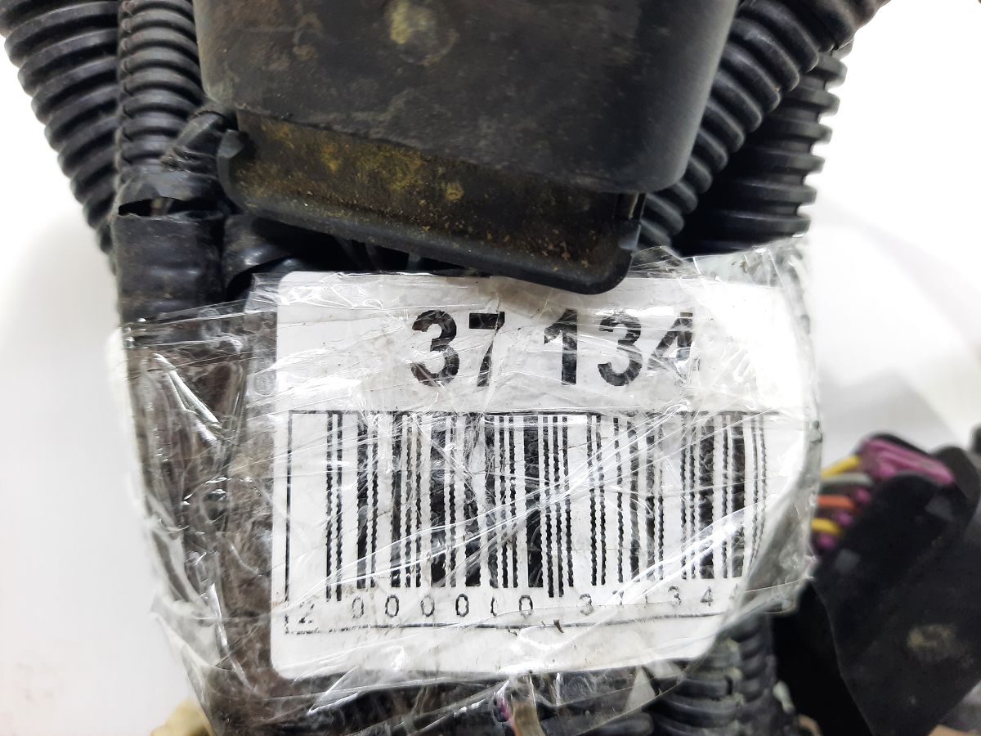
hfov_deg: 69.4
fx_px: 708
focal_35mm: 25
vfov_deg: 54.9
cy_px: 368
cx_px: 490
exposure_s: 1/50
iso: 200
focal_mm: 4.6
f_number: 2
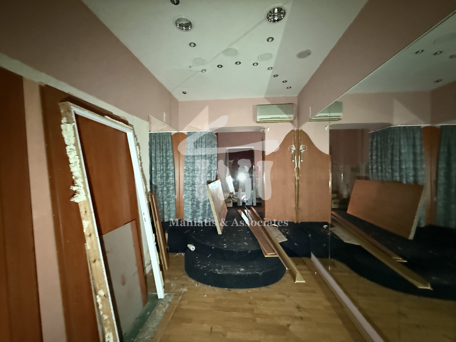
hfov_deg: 102.1
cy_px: 171
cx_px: 228
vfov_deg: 85.7
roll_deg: +0.6
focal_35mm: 14
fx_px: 184
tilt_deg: -0.9
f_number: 2.2
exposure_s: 1/36
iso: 1600
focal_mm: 2.22
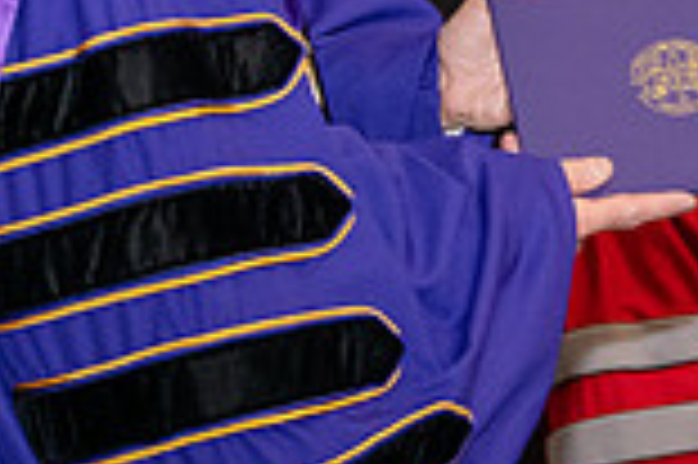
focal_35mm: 262
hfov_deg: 7.8
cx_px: 874
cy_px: -151
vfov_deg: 5.2
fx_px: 5074
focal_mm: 70
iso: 2500
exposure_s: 1/200
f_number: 5
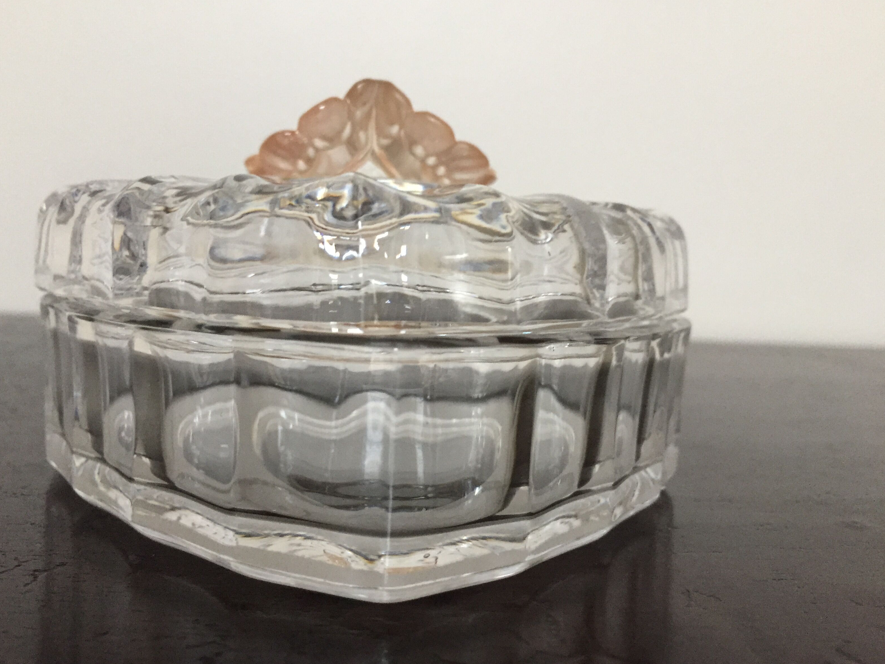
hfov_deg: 60.0
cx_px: 429
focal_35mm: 30
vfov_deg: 46.8
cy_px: 328
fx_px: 767
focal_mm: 4.15
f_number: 2.2
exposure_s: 1/20
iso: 250
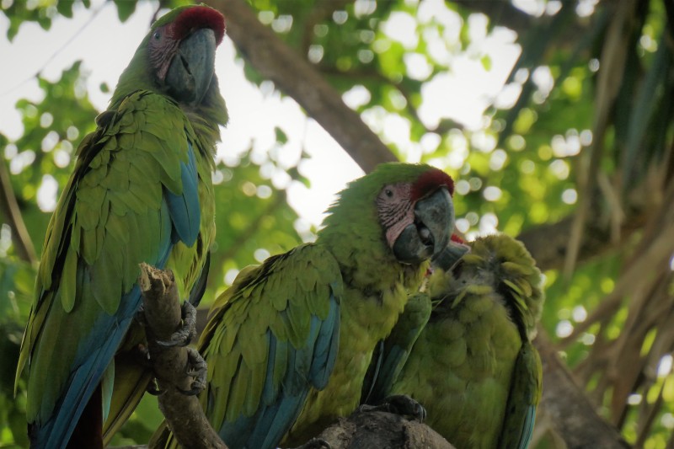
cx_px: 337
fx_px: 6289
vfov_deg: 4.1
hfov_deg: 6.1
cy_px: 224
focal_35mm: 336
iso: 200
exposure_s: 1/200
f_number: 6.4
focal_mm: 123
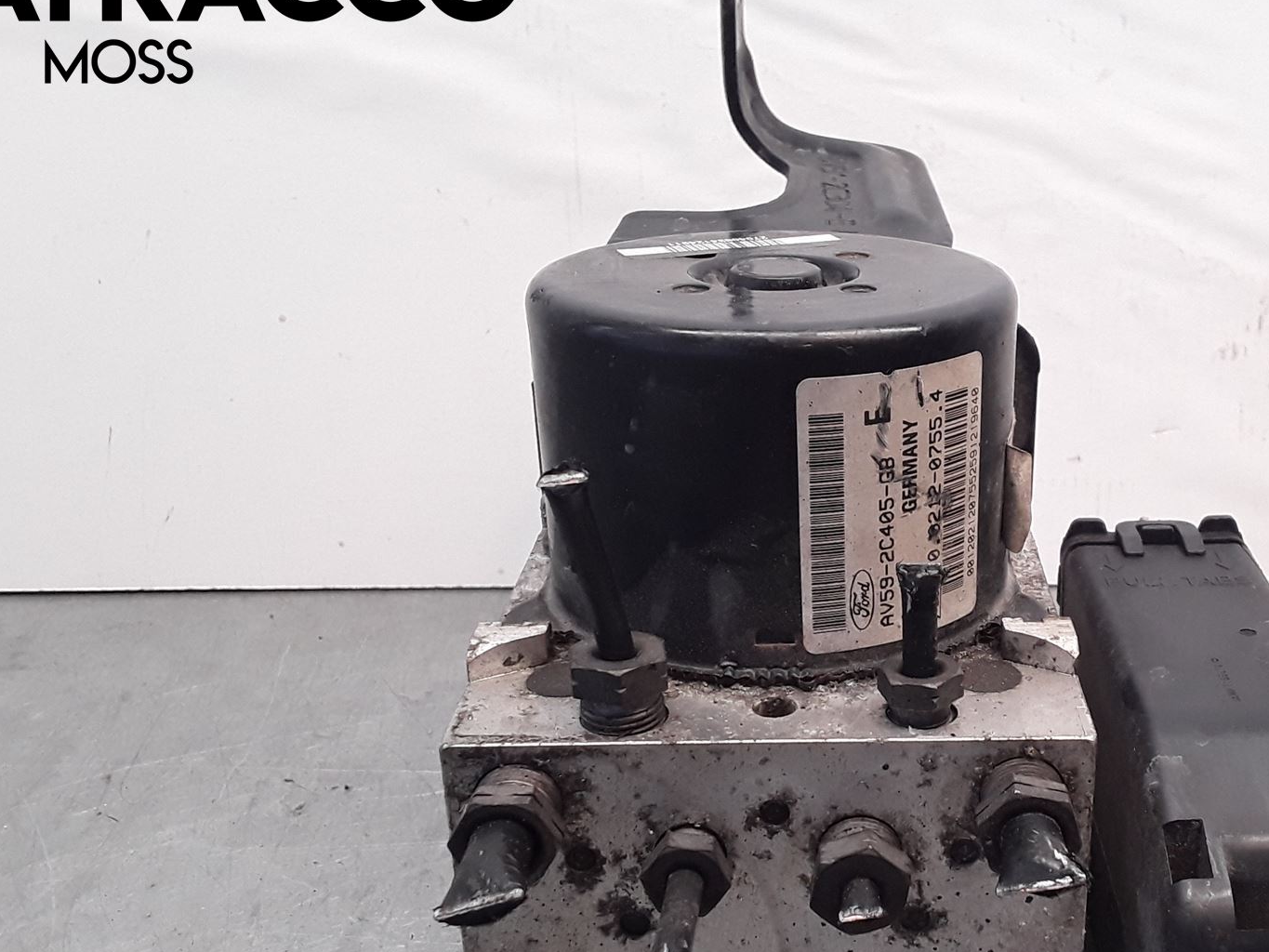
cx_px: 903
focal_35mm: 42
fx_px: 1540
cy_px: 635
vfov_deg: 34.0
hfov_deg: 43.8
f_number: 1.9
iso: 100
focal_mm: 2.91
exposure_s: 1/100
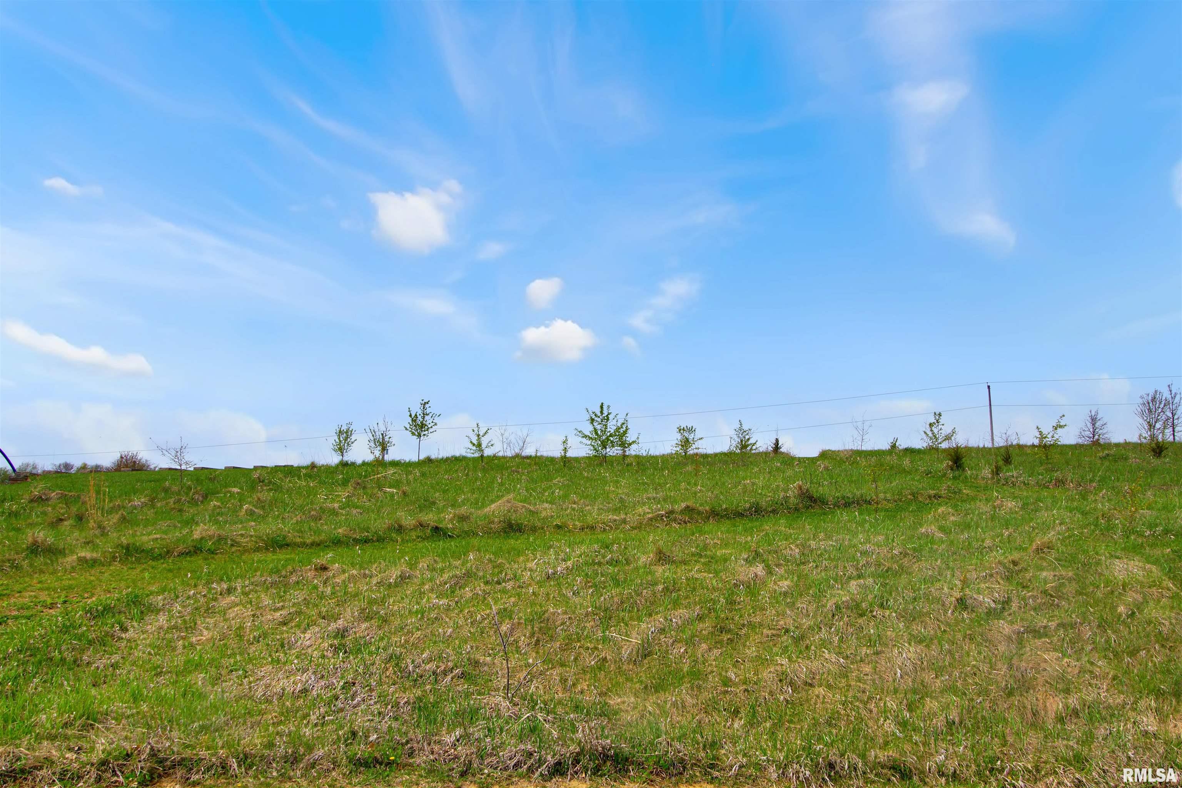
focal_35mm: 33
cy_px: 394
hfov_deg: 57.2
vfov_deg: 40.0
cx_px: 591
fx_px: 1083
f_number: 13
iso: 100
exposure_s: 1/250
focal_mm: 22
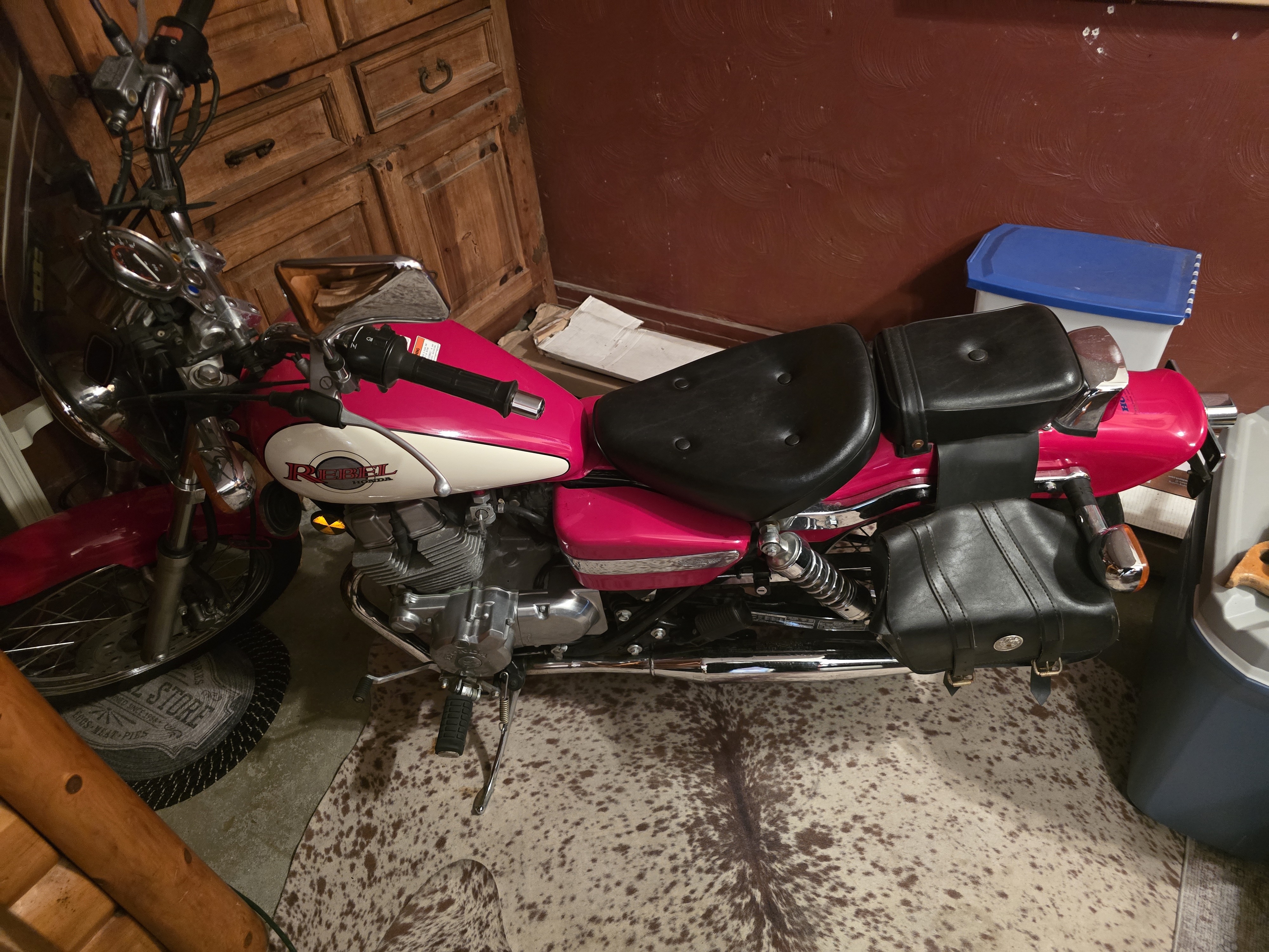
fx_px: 843
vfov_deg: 58.9
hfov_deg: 73.9
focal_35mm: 23
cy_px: 476
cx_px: 634
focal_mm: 6.3
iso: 1250
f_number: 1.7
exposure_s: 1/40
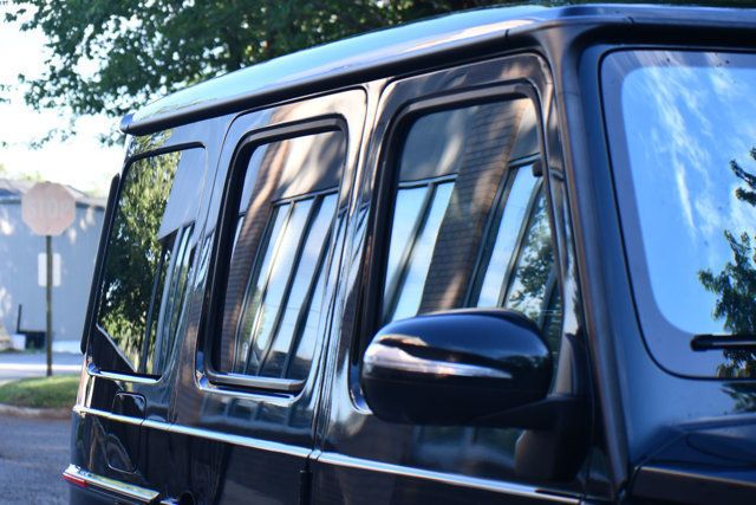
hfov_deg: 19.5
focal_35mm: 105
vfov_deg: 13.0
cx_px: 378
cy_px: 252
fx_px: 2205
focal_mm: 70
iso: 400
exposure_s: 1/250
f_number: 5.6
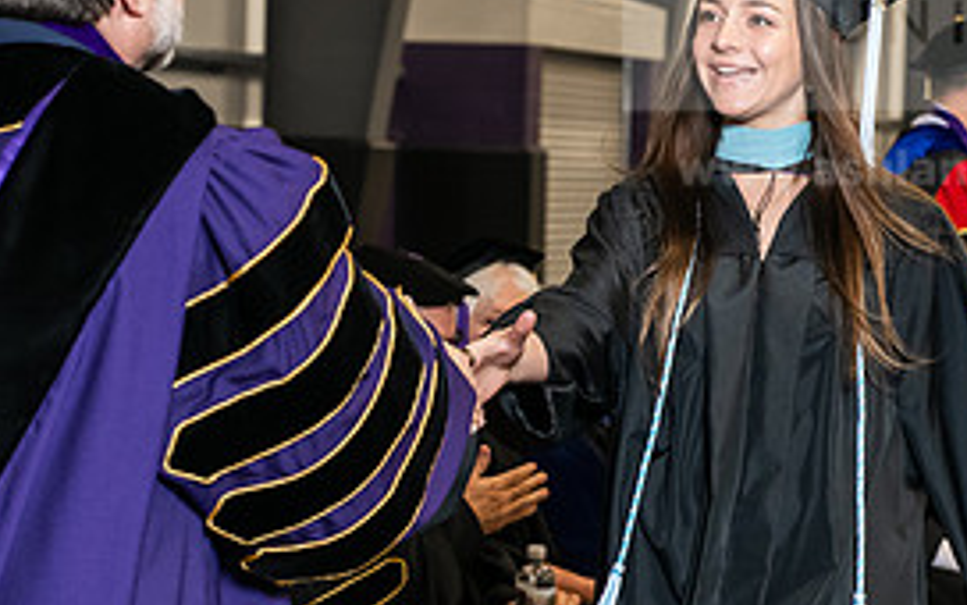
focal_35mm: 152
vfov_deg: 8.6
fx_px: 4006
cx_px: 515
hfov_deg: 13.8
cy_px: 244
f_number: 5
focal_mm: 70
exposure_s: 1/200
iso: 2000
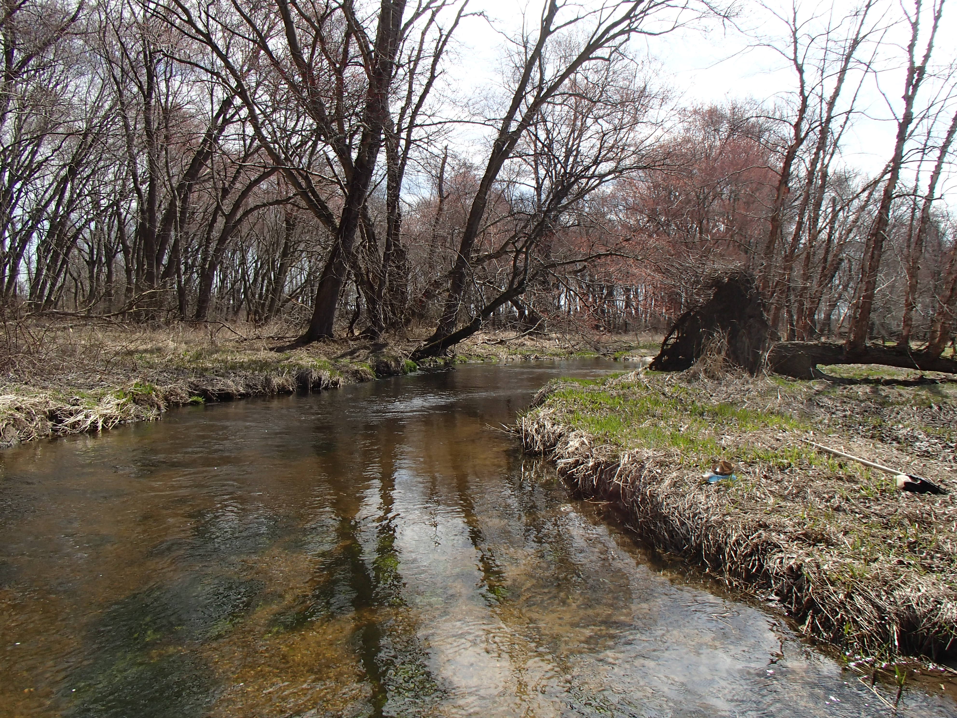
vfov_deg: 49.7
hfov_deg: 63.4
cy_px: 359
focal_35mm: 28
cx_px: 478
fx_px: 774
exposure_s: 1/500
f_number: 3.9
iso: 100
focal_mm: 5
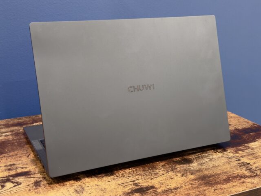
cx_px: 130
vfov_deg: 30.3
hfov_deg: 39.7
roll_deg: +0.1
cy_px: 98
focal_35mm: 48
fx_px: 362
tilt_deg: -14.9
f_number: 1.78
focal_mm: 6.76
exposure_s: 1/30
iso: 400
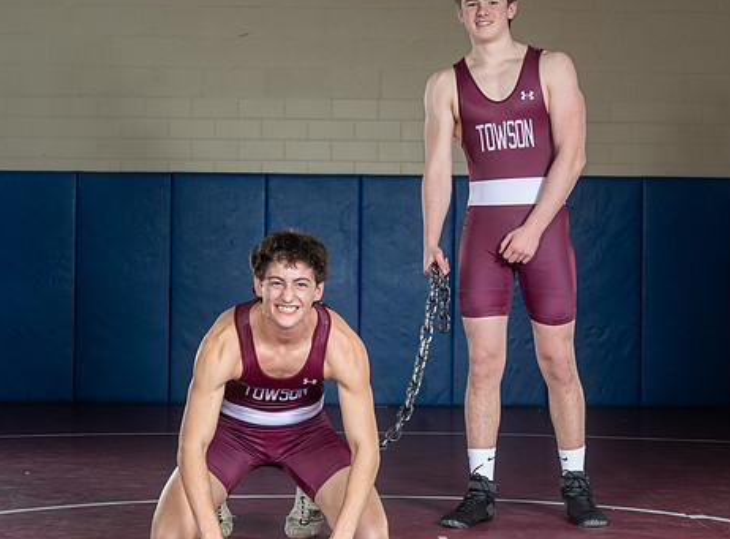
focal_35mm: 81
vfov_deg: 18.0
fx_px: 1698
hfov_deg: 24.3
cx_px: 337
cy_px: 266
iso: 125
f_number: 6.3
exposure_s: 1/200
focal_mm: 53
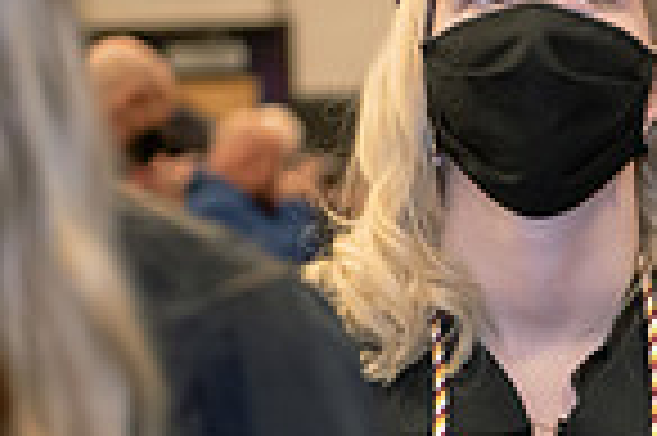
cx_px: 693
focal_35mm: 278
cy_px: 285
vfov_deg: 4.9
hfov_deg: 7.4
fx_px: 5068
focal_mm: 70
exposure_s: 1/200
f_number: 3.5
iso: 1600
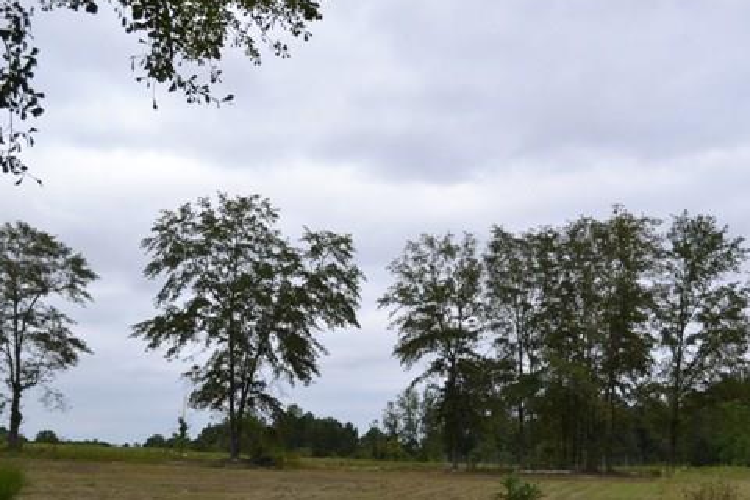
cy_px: 318
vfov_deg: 25.9
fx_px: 1083
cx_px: 450
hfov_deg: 38.0
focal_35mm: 52
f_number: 5.6
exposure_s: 1/125
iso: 100
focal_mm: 26
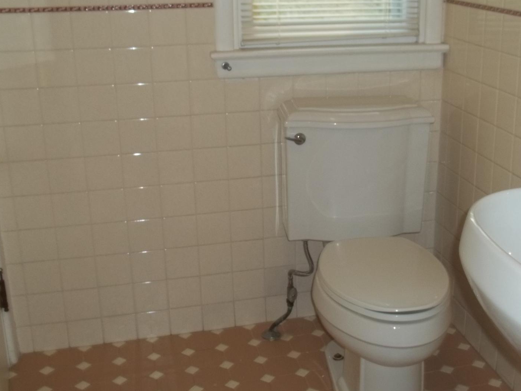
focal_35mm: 48
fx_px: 722
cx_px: 341
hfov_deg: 39.3
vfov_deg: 30.3
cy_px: 181
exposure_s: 1/30
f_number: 3.3
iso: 64
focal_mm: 5.9
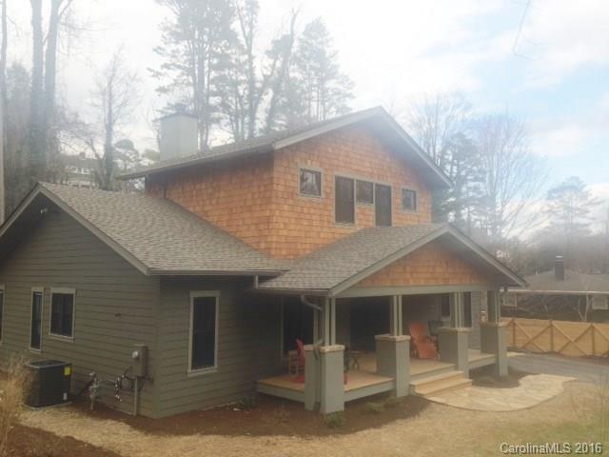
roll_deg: -0.1
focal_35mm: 33
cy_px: 228
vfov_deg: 42.9
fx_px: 581
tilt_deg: +4.9
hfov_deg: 55.4
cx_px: 304
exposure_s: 1/173
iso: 50
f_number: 2.4
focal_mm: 4.12
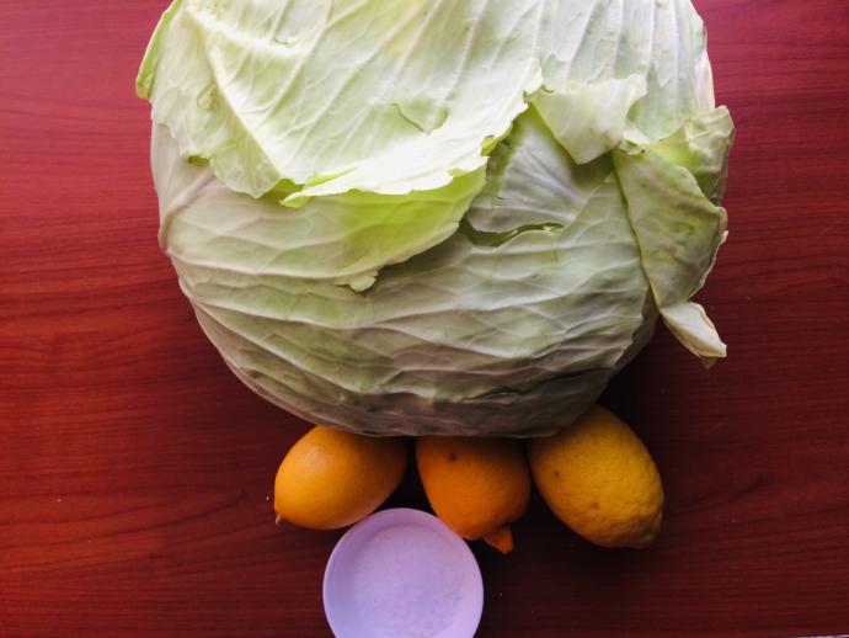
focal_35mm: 29
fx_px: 712
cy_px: 319
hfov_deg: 61.6
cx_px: 424
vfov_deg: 48.3
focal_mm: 4.15
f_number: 2.2
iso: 50
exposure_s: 1/33
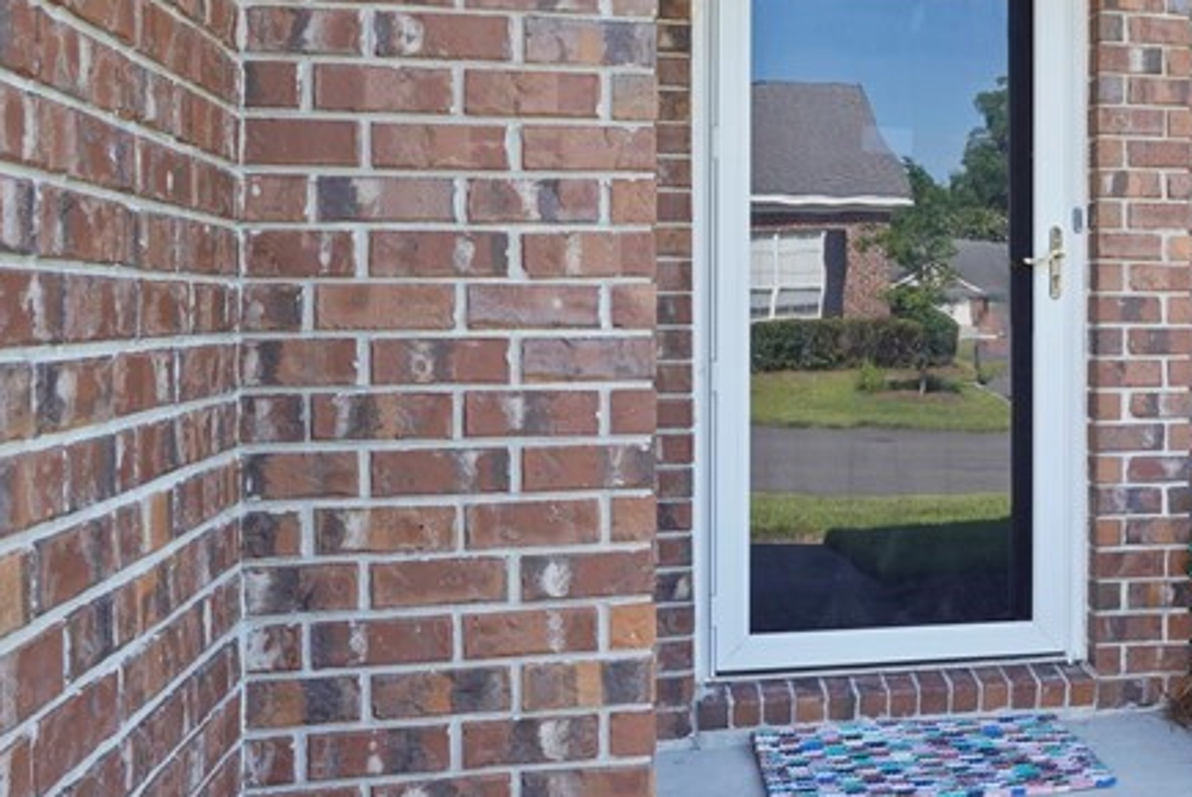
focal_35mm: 40
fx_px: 1325
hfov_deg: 46.4
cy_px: 308
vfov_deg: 33.3
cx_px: 917
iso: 320
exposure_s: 1/30
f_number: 9
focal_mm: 16
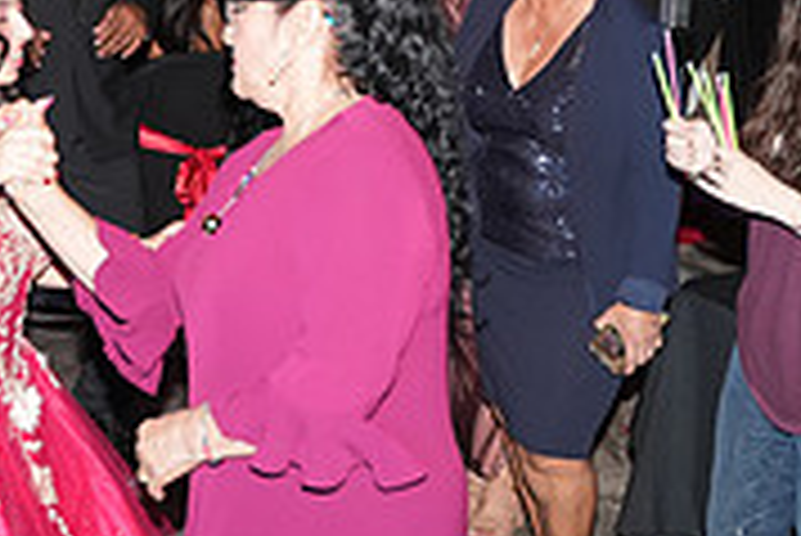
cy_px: 29
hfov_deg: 22.0
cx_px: 140
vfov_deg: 14.9
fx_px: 2026
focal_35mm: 91
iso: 1250
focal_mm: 28
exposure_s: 1/200
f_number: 3.5
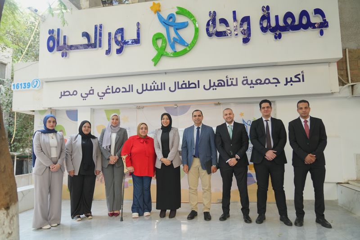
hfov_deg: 73.8
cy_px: 120
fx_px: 240
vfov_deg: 53.1
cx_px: 180
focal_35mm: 24
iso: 640
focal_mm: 24
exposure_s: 1/100
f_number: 2.8
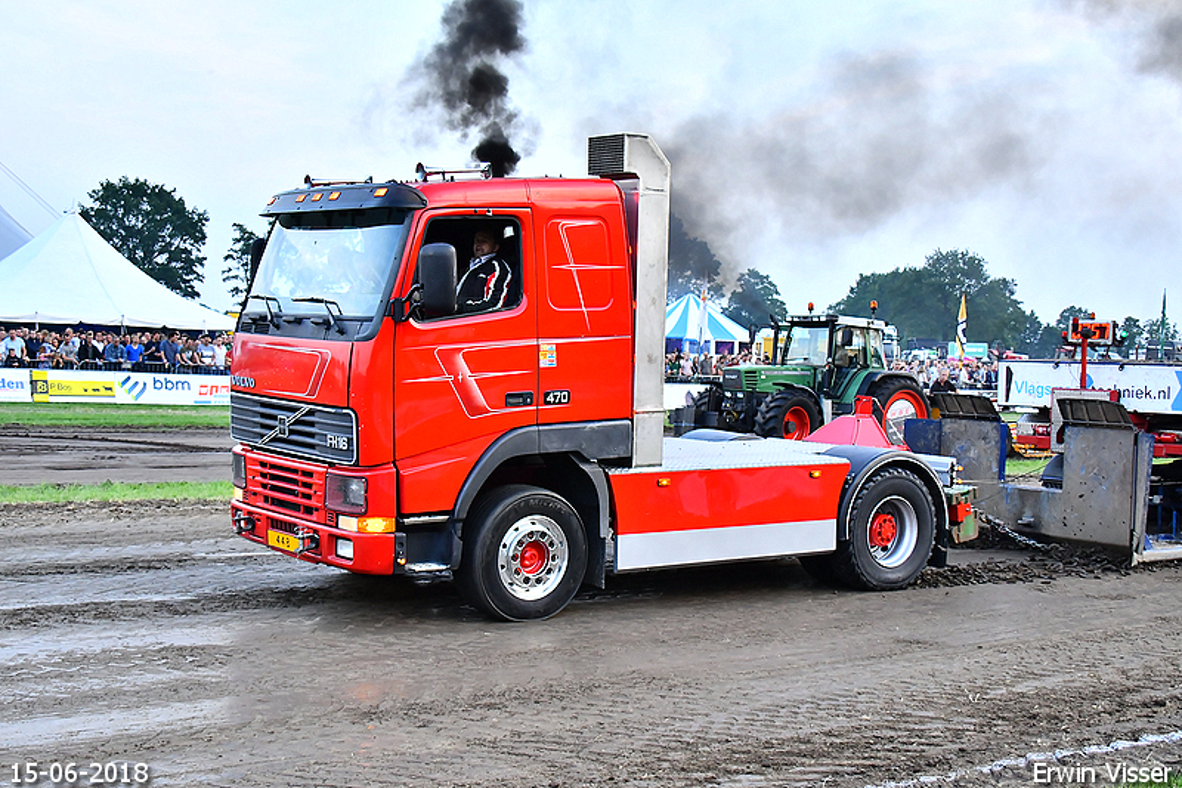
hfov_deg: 41.1
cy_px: 394
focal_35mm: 48
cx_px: 591
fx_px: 1576
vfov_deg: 28.1
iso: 1250
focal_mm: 32
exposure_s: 1/500
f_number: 4.2
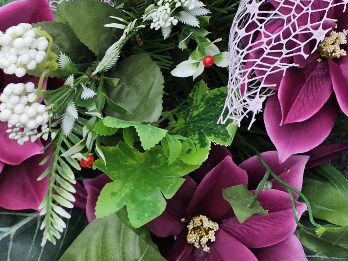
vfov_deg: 11.7
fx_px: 1086
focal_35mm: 108
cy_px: -325
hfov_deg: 16.1
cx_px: 571
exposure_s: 1/357
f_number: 1.8
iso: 25
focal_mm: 5.4
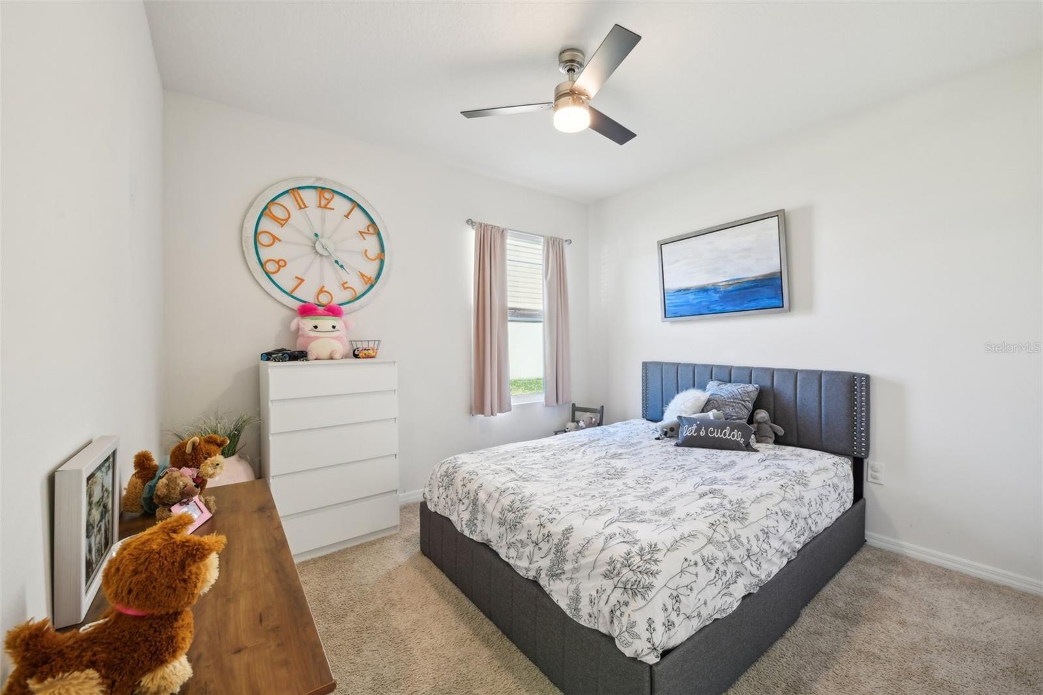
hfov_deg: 104.3
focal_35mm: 14
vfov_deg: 81.2
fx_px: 406
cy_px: 348
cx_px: 522
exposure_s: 1/6
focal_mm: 14
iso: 400
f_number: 8
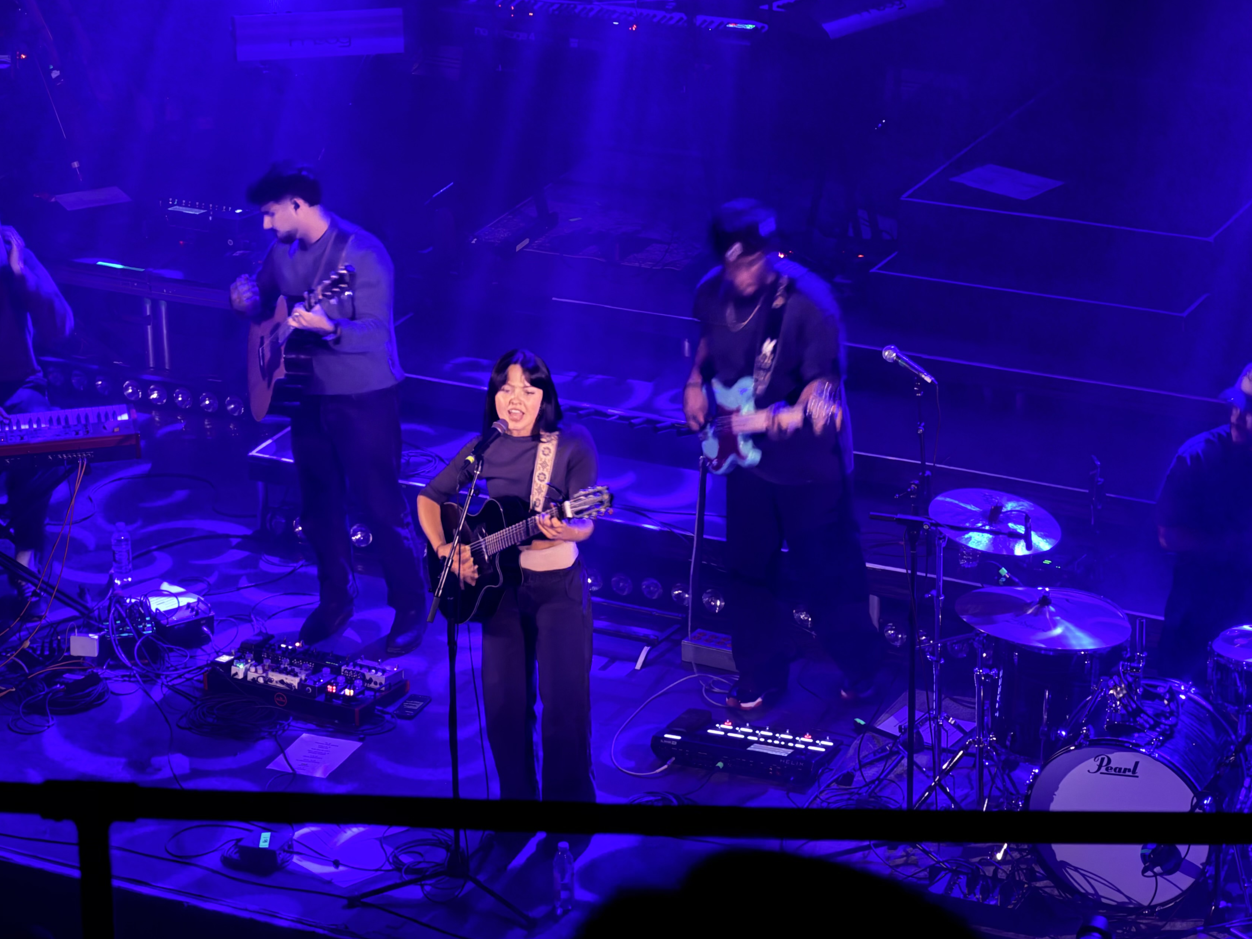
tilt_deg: -22.0
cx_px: 551
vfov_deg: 12.3
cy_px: 472
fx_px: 4340
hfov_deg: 16.4
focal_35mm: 120
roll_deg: +1.5
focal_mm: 16.89
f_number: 2.8
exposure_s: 1/9
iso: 2000
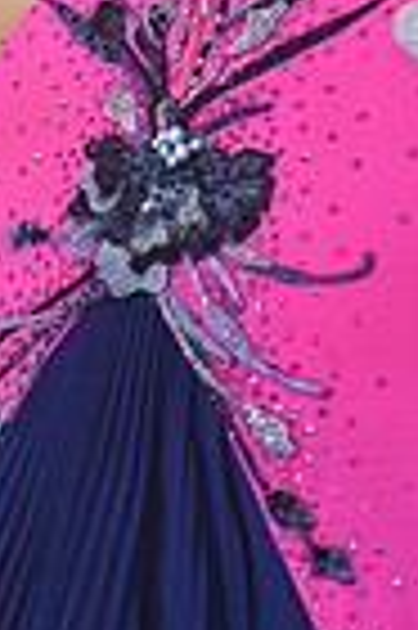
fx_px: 5080
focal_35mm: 291
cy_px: -486
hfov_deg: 4.7
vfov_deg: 6.9
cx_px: 470
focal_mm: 70
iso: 3200
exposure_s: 1/400
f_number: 4.5
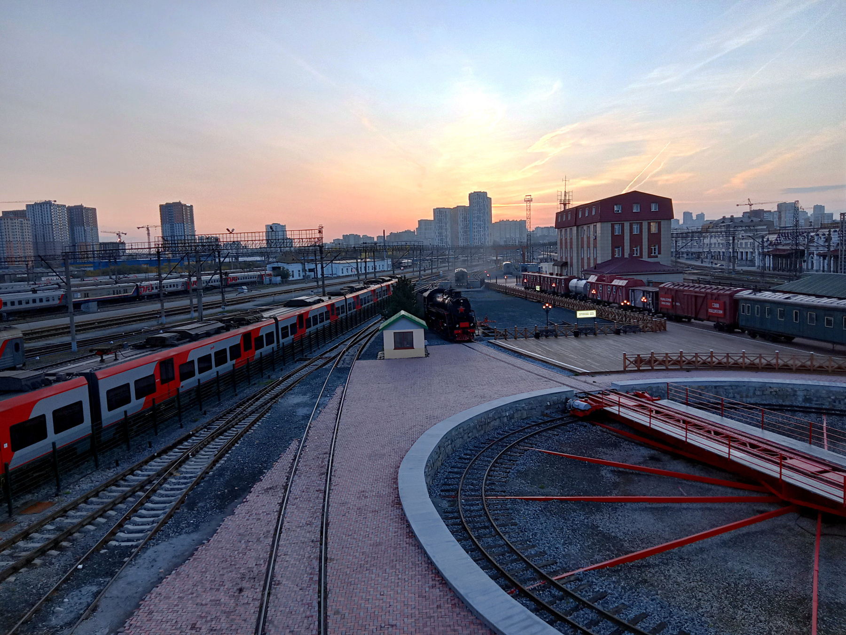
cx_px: 423
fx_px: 684
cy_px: 318
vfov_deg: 49.7
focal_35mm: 28
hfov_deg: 63.4
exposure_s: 1/102
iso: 100
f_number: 2.2
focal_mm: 3.65
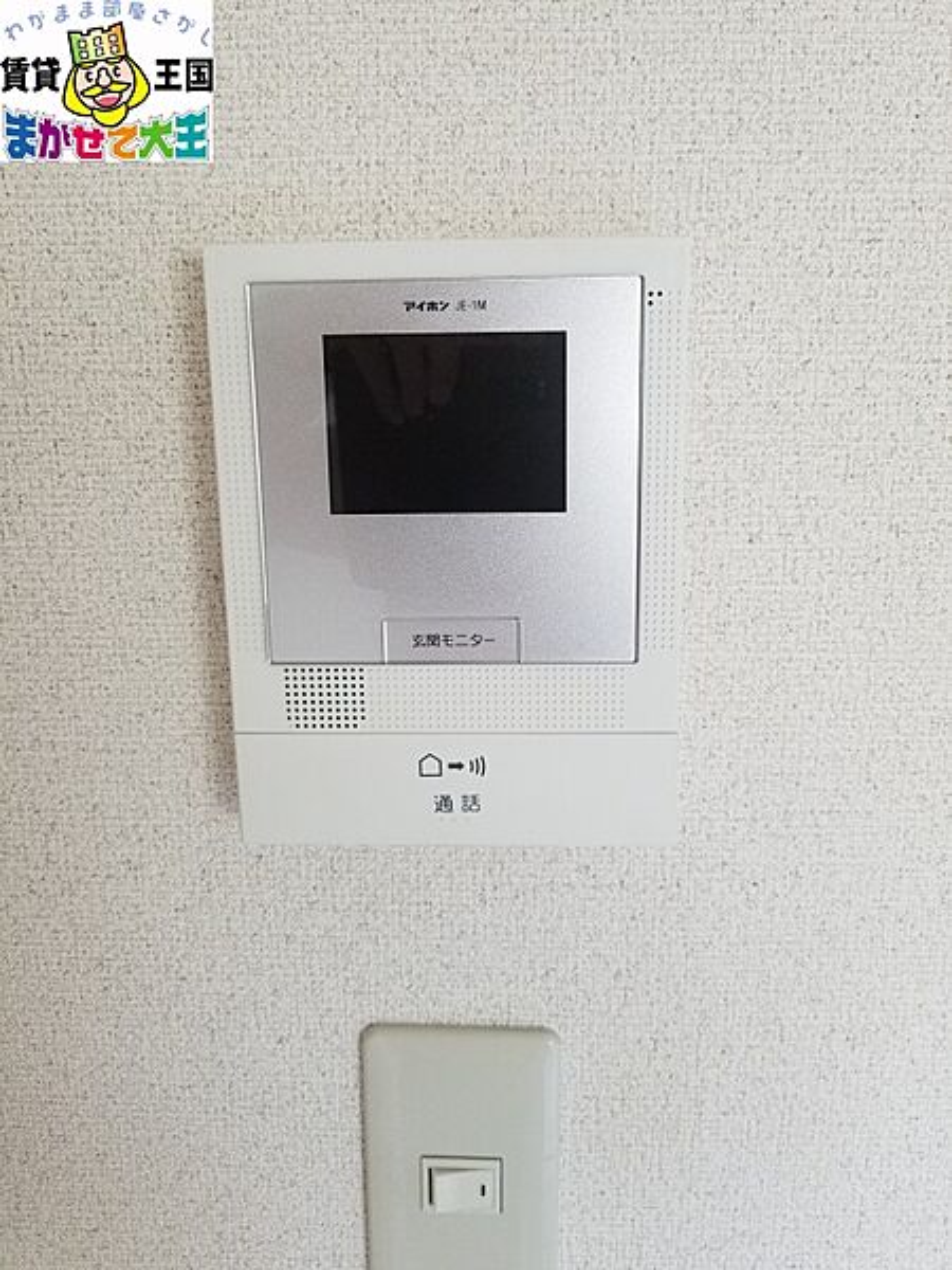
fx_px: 953
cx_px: 476
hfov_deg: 53.1
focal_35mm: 26
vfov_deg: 67.3
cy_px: 635
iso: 160
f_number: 1.7
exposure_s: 1/60
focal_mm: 4.25
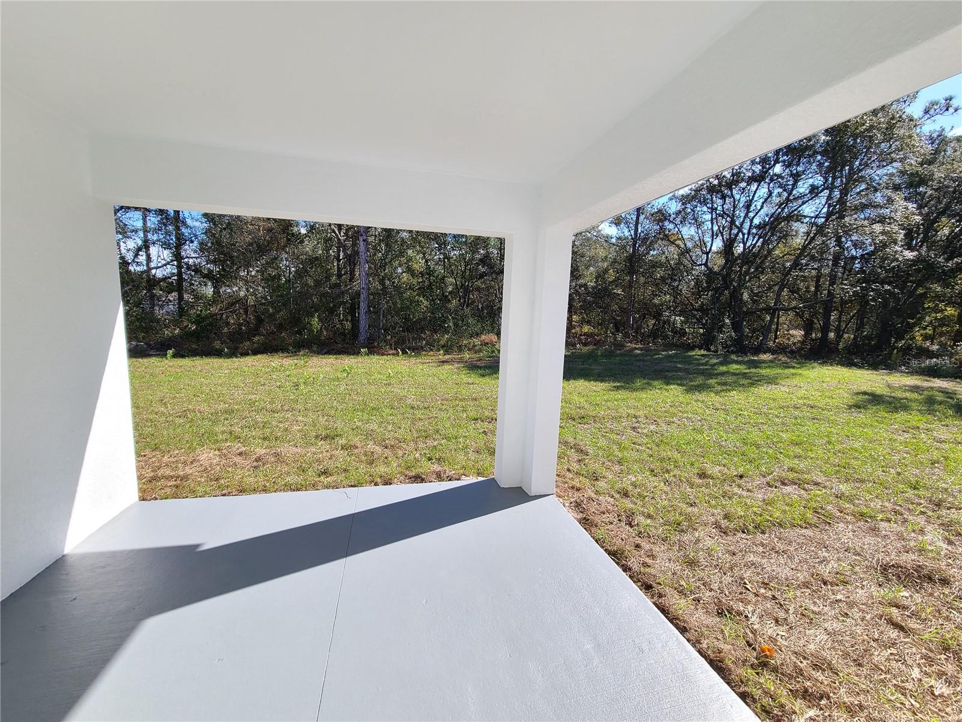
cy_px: 361
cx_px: 481
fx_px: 361
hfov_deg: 106.2
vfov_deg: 89.9
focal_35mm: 13
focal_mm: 2.2
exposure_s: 1/771
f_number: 2.2
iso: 50
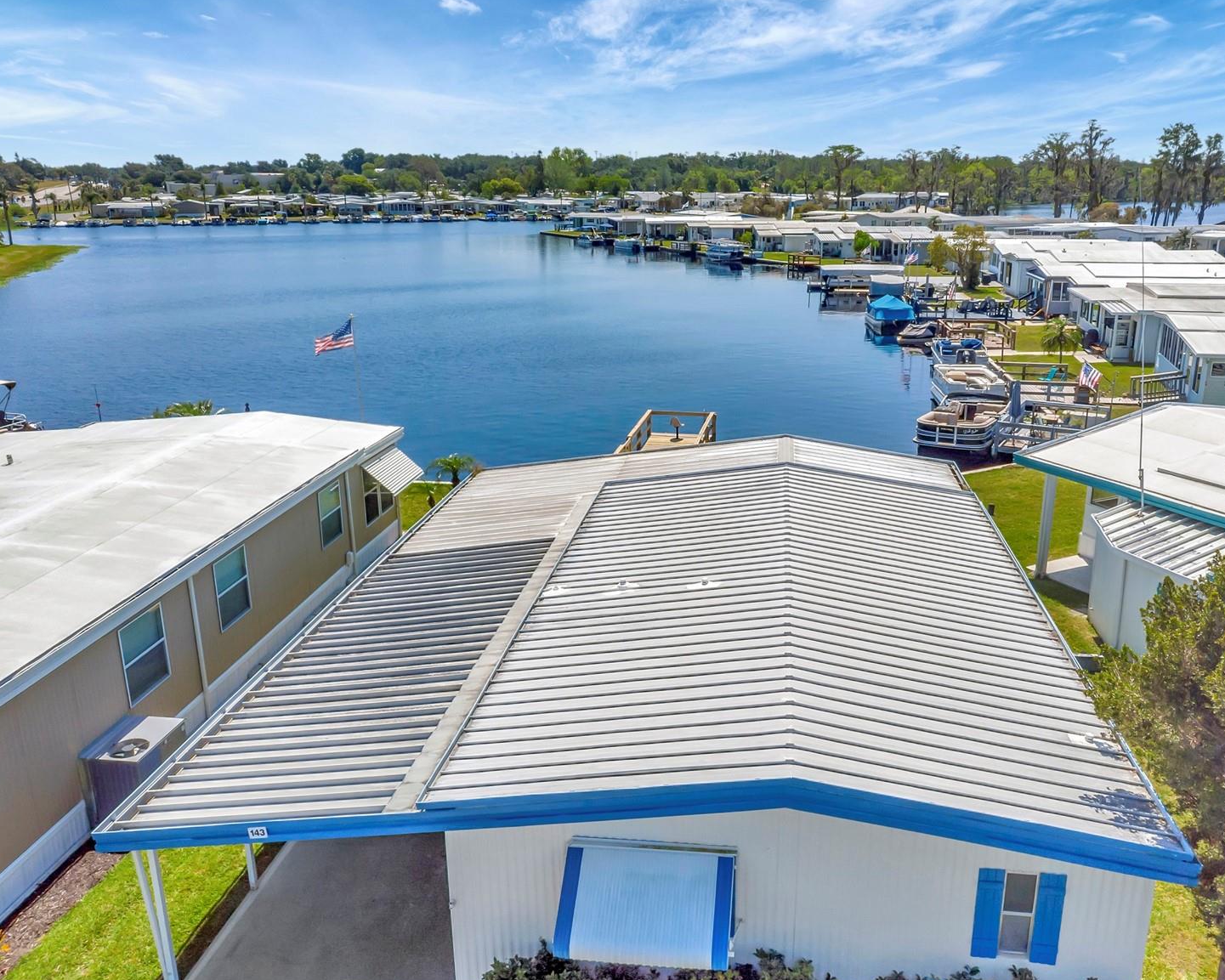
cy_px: 492
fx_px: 943
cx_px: 639
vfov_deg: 54.9
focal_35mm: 26
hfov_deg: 66.0
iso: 100
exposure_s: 1/490
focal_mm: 4.5
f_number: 2.8
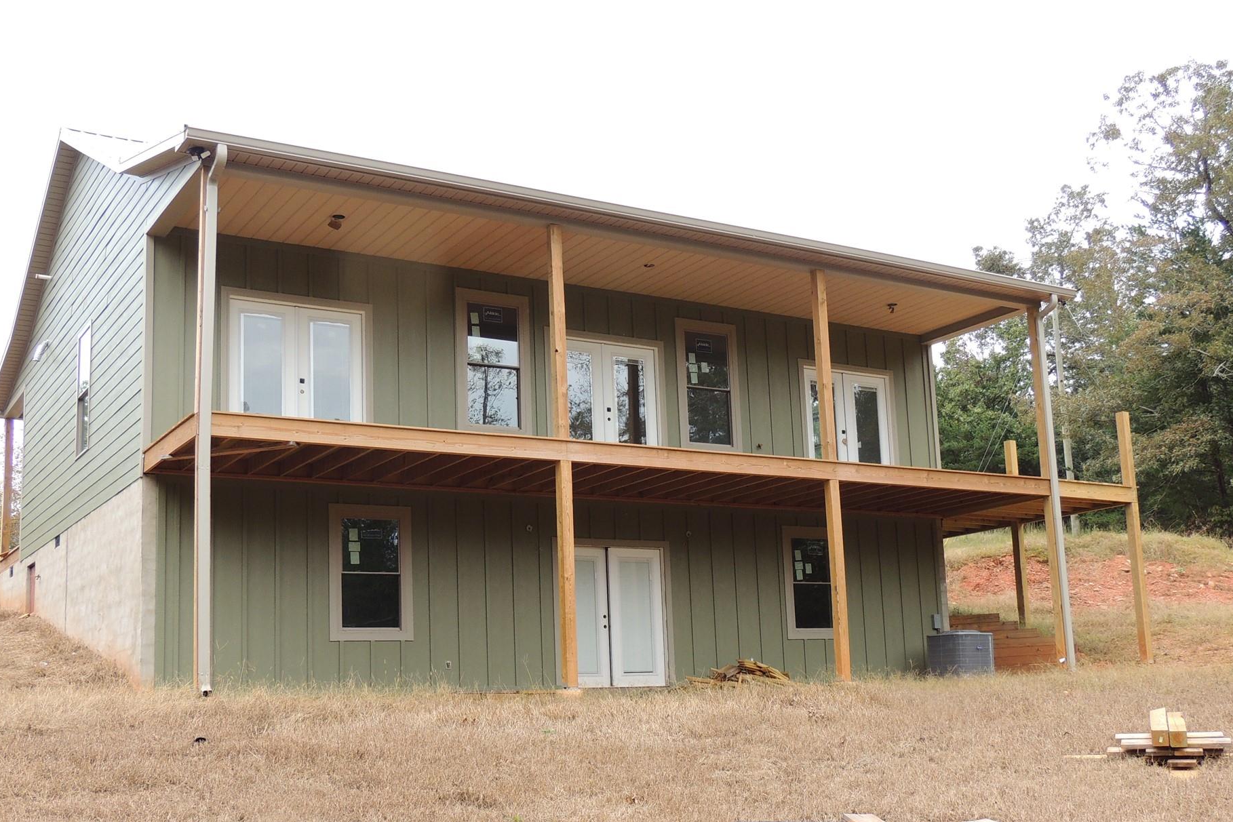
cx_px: 622
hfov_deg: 47.4
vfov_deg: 32.5
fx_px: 1404
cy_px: 498
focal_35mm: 41
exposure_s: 1/250
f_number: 3.3
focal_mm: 6.2
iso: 100
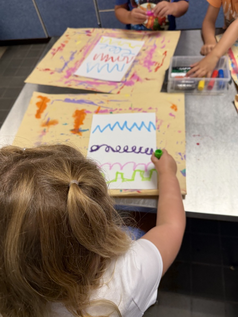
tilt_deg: -55.9
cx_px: 119
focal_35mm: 24
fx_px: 220
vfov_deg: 71.6
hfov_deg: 56.8
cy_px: 158
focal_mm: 6.76
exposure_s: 1/120
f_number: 1.78
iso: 200
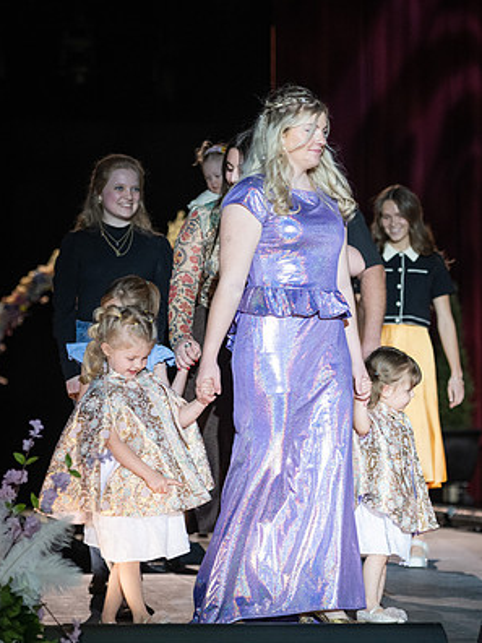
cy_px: 351
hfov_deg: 10.0
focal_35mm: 148
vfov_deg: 13.3
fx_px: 2748
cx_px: 232
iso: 800
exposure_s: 1/800
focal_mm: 90
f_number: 2.8
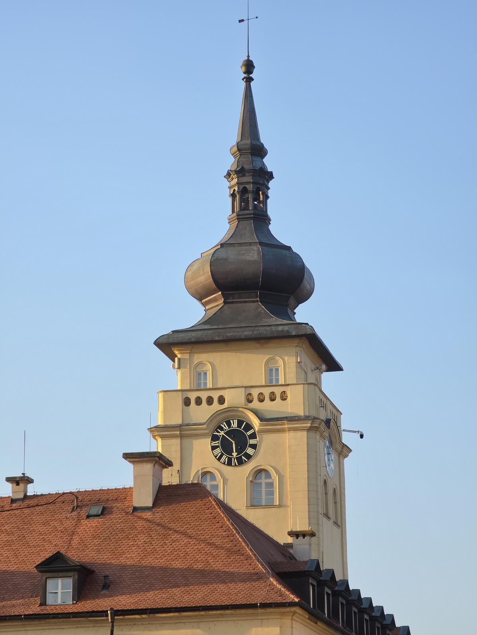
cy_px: 318
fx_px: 2113
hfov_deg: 12.9
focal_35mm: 115
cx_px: 238
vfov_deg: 17.1
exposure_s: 1/152
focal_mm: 18.6
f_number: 2.9
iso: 25
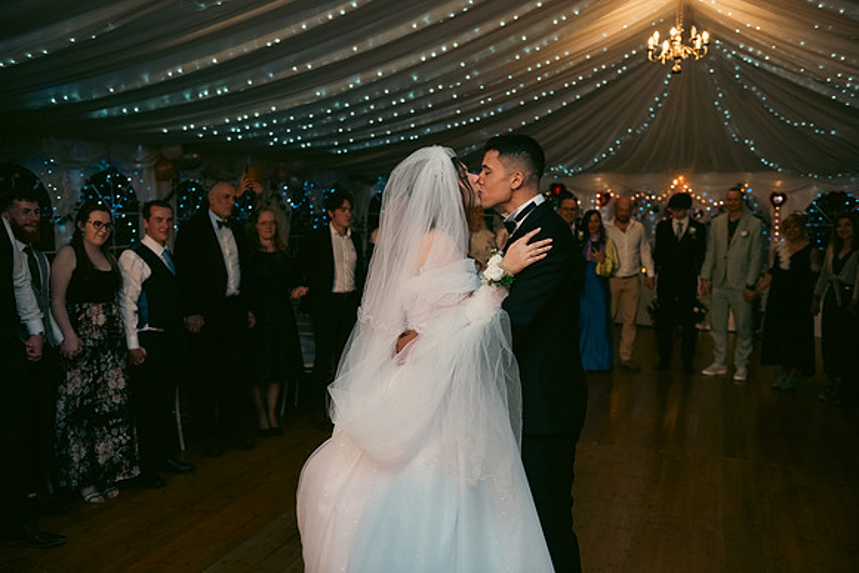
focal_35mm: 36
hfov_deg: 53.1
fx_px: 859
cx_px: 430
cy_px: 286
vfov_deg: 36.9
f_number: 3.5
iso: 800
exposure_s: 1/160
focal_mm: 36
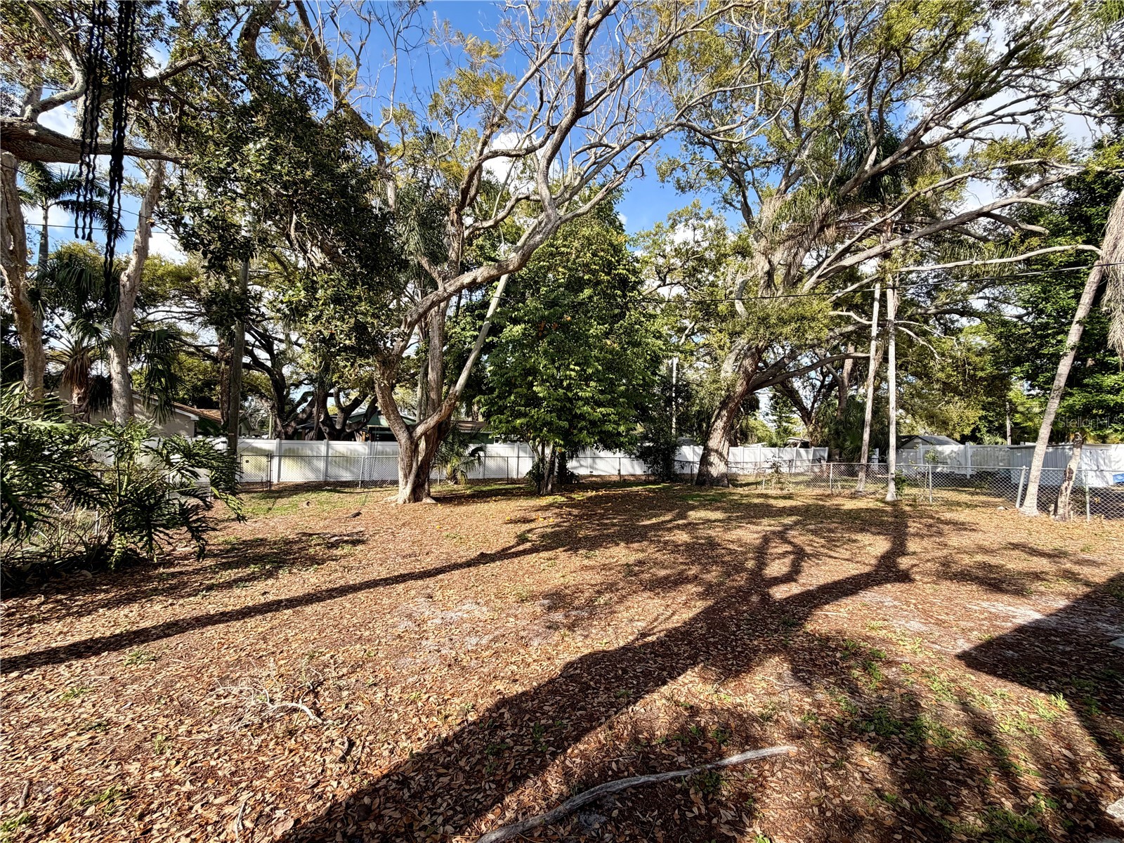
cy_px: 422
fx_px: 455
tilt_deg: +3.2
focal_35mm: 14
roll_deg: +0.3
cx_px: 562
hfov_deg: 102.1
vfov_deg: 85.7
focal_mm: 2.22
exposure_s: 1/619
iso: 40
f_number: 2.2
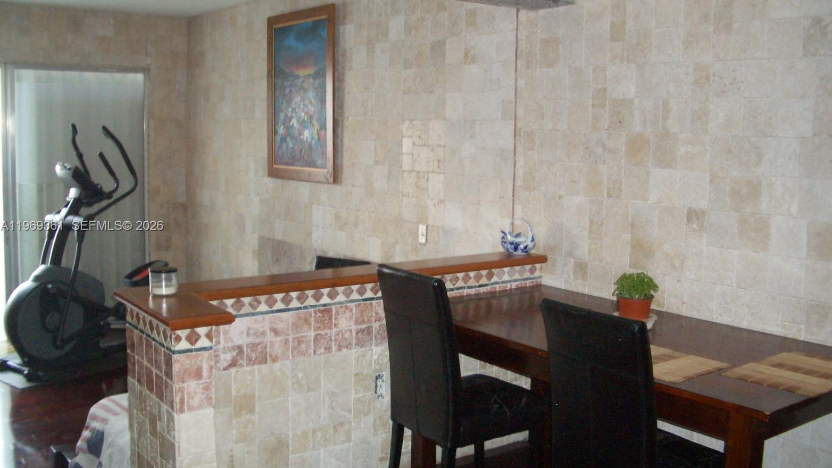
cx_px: 423
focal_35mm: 39
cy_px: 227
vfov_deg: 30.4
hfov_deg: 51.6
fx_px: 860
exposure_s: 1/60
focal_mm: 5.8
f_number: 2.6
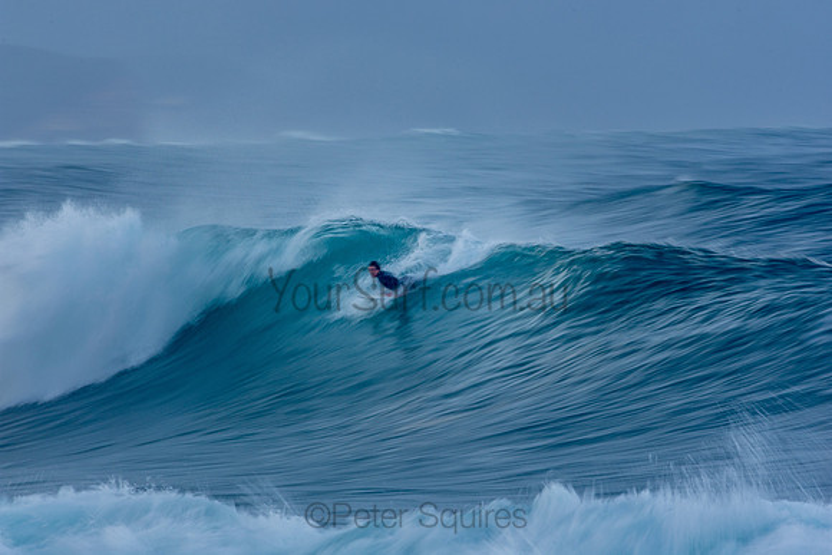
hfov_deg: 2.9
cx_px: 416
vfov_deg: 1.9
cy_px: 278
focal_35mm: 720
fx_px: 16643
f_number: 22
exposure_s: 1/13
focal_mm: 480
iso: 100
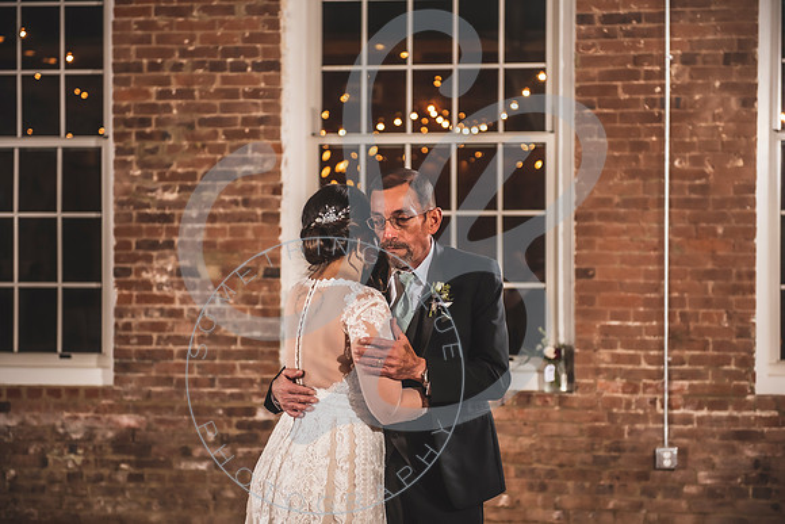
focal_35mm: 70
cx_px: 392
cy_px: 262
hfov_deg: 28.8
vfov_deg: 19.5
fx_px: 1528
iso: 500
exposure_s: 1/125
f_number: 2.8
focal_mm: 70
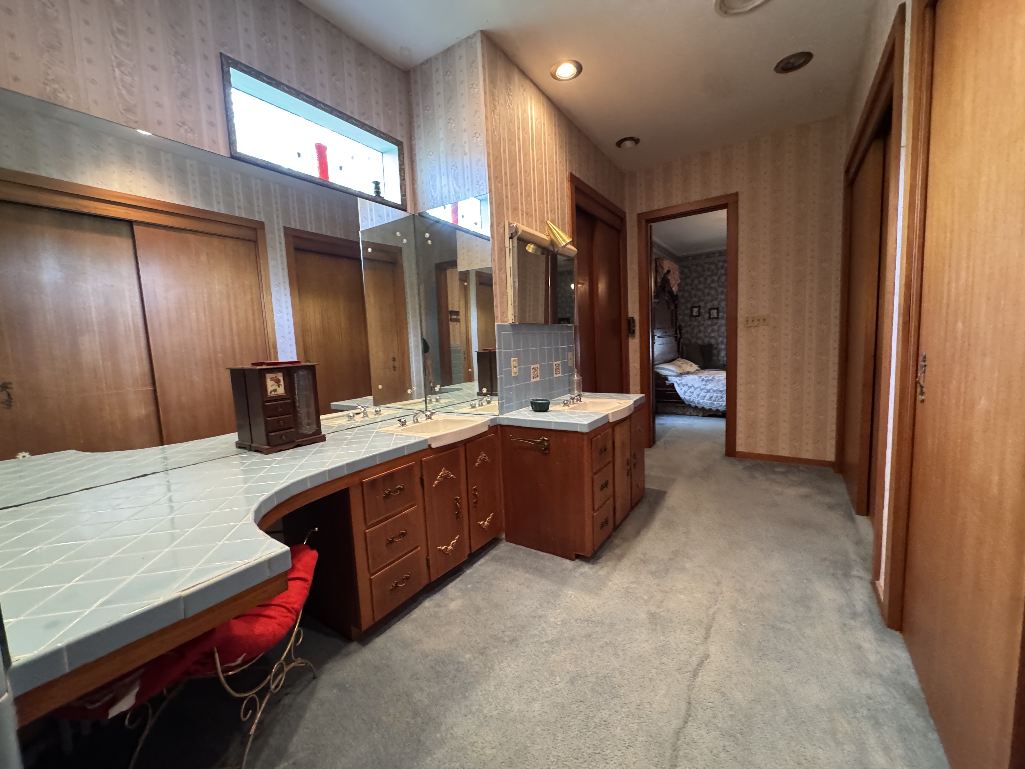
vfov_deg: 85.7
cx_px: 512
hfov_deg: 102.1
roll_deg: +3.5
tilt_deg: -7.7
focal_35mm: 14
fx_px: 415
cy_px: 384
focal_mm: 2.22
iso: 640
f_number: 2.2
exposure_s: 1/60
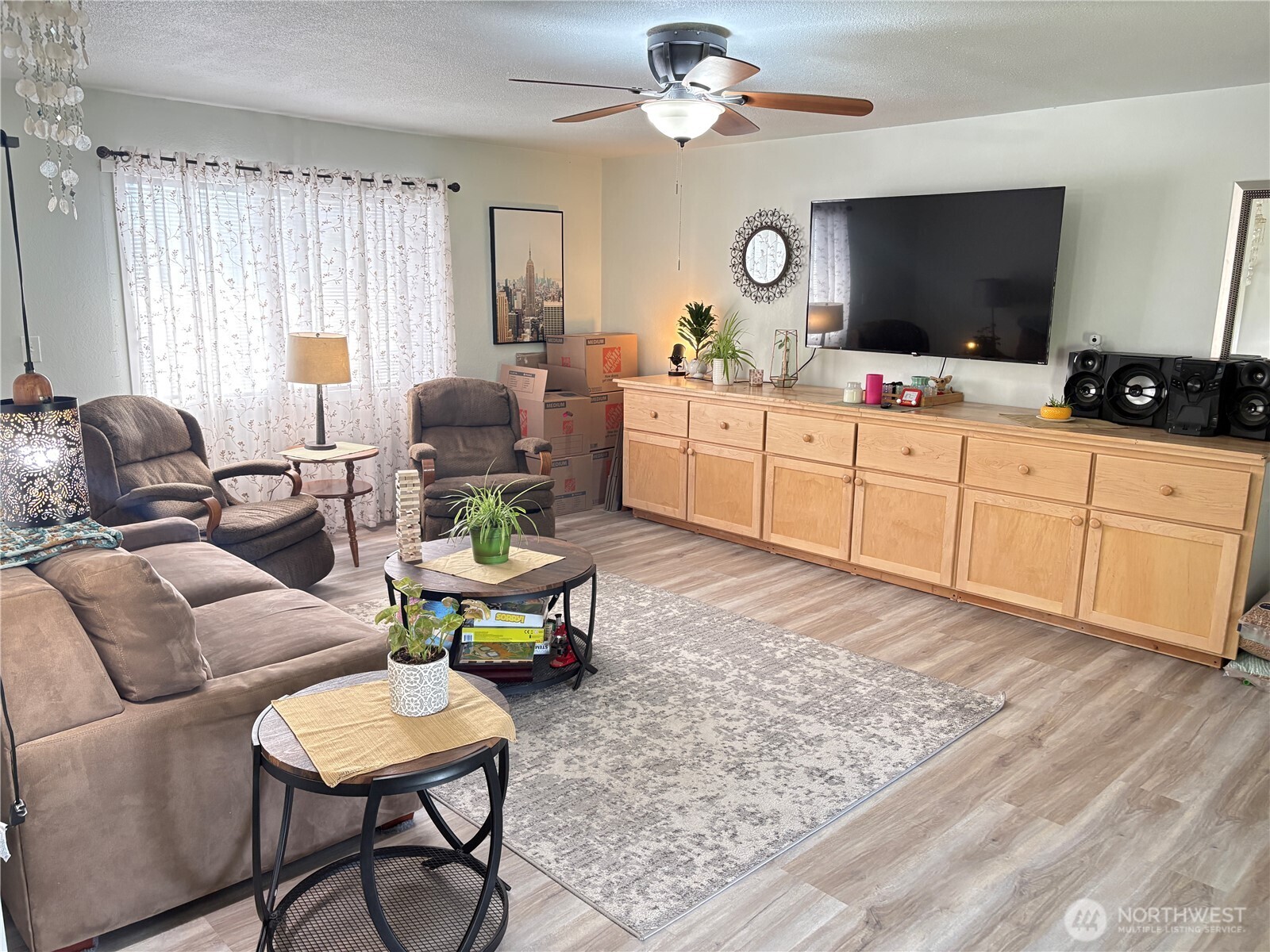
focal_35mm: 26
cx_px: 635
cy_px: 476
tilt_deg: -11.6
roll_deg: -0.9
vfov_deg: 53.1
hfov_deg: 67.3
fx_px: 954
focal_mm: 5.96
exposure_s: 1/60
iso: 250
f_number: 1.6
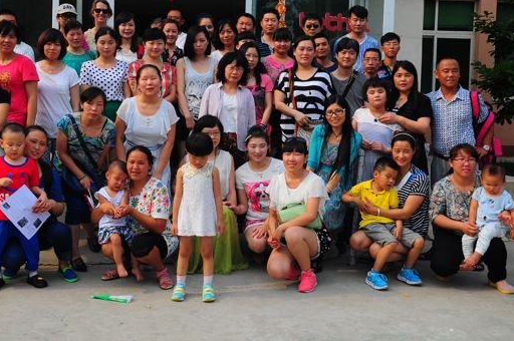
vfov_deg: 29.7
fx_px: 642
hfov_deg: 43.6
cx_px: 237
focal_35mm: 45
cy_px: 129
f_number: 3.8
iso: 200
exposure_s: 1/1000
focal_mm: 24
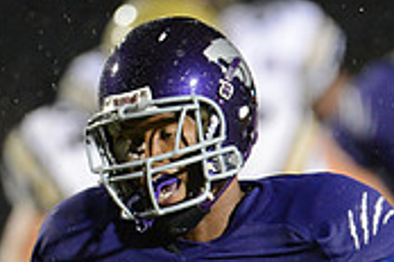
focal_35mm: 1336
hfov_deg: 1.5
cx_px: 120
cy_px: 421
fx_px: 14621
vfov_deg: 1.0
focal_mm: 400
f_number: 2.8
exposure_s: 1/1000
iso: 5000
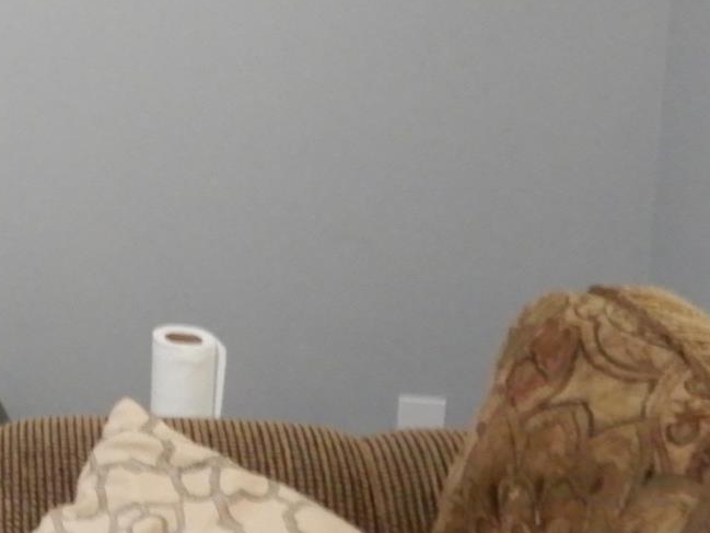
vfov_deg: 16.9
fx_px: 1723
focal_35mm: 84
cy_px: -89
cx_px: -481
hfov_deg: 19.1
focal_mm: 4.3
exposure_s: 1/8
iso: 640
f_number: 3.4
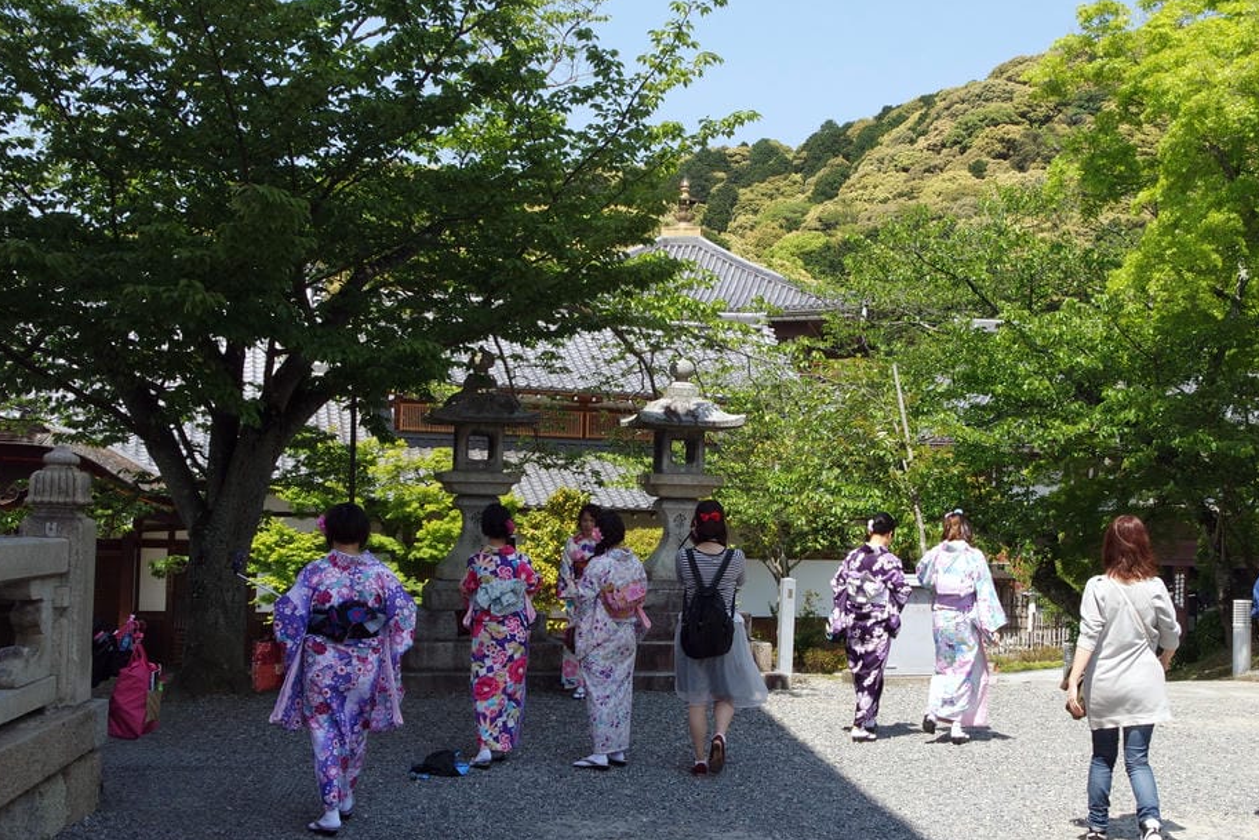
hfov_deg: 42.6
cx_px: 745
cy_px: 457
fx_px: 1609
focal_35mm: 46
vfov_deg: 29.2
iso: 160
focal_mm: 13
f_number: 6.3
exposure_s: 1/200
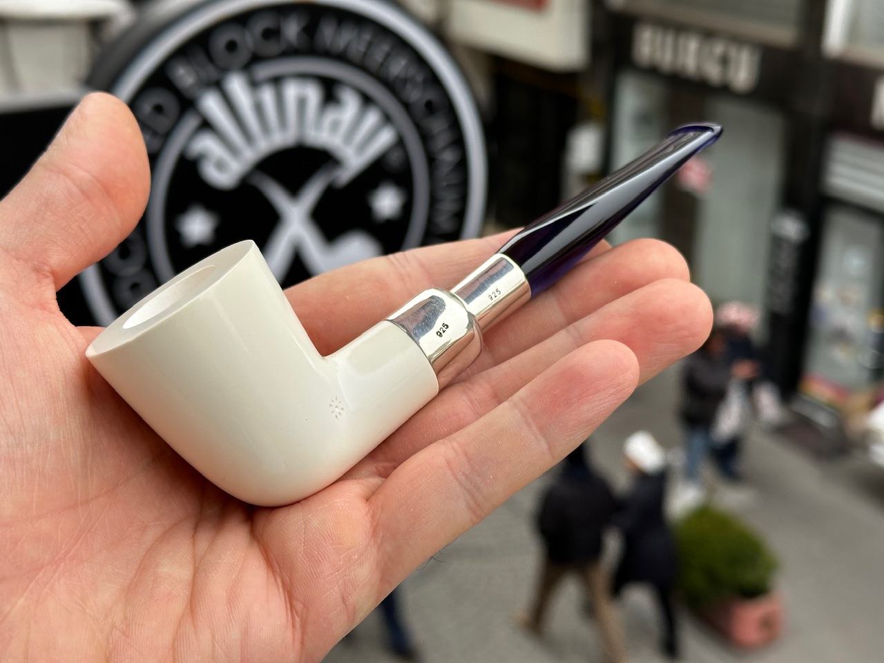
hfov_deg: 39.7
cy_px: 332
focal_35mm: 48
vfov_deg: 30.3
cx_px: 442
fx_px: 1226
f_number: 1.78
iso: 64
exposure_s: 1/303
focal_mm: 6.86
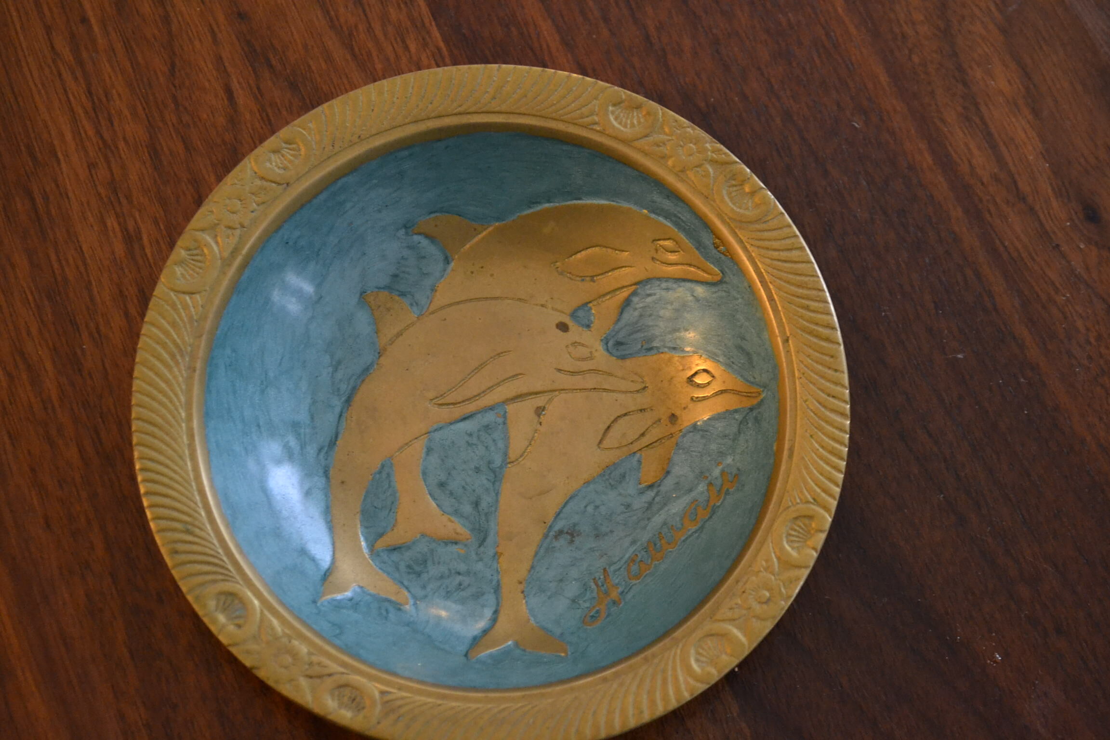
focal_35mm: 78
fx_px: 2405
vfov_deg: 17.5
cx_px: 555
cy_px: 370
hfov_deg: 26.0
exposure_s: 1/60
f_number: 5.6
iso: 2500
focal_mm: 52
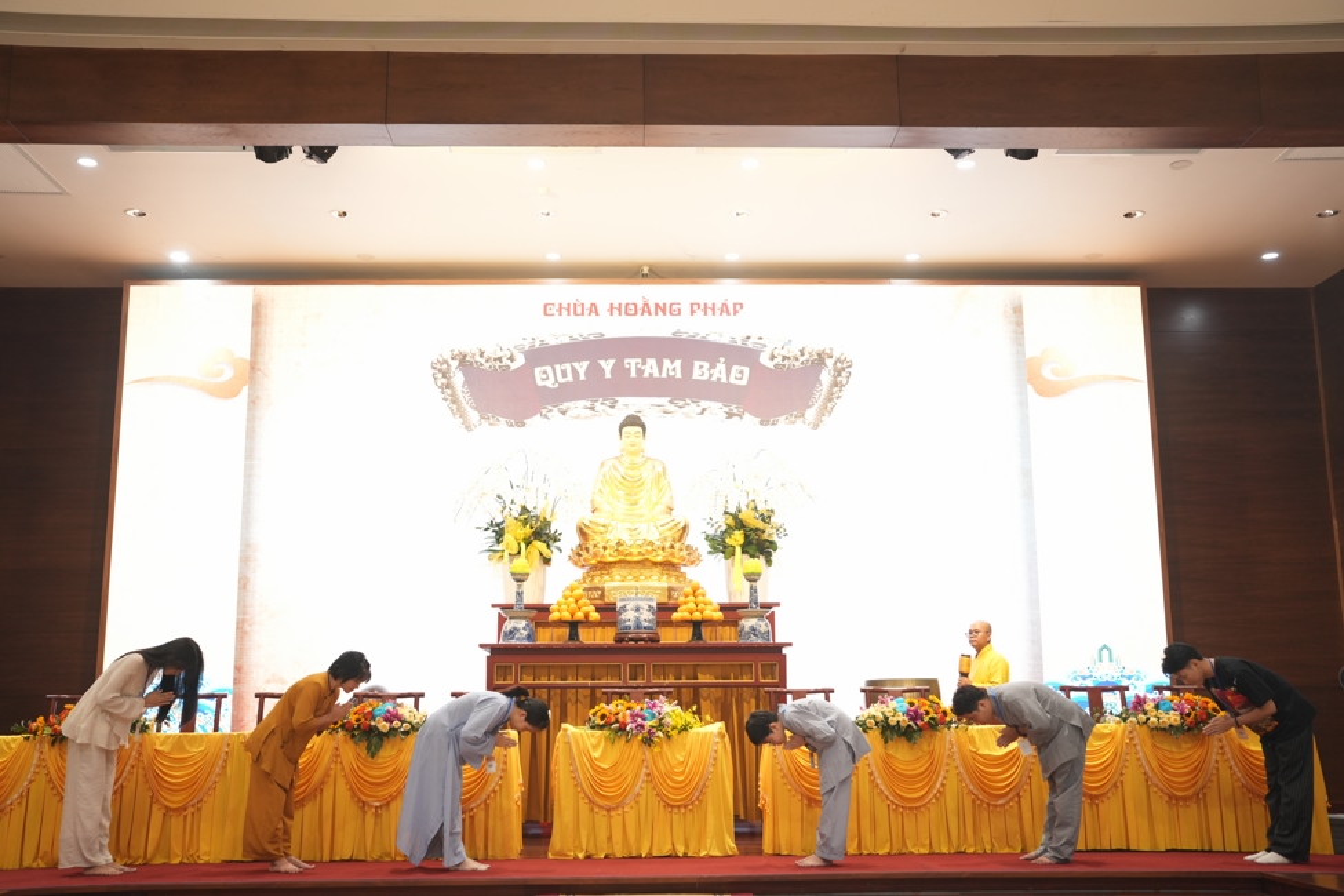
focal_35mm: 38
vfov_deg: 35.1
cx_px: 672
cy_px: 448
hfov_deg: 50.7
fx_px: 1419
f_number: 2.5
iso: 1250
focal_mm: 38
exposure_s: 1/125
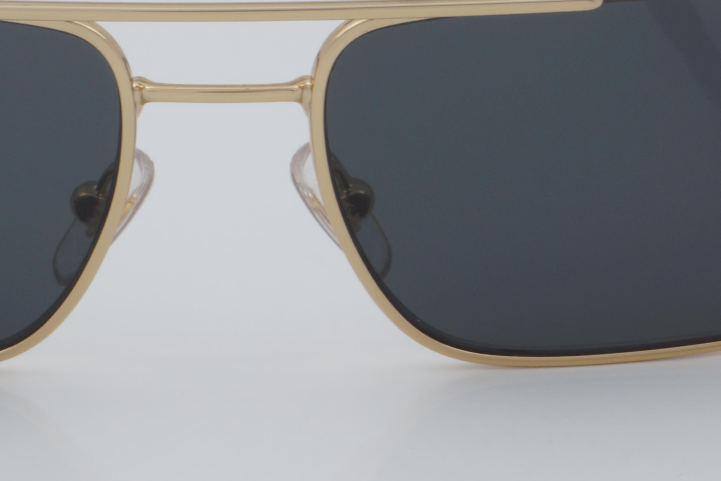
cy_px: 124
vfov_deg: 7.1
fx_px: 3868
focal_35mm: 193
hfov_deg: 10.6
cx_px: 235
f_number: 32
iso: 100
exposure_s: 1/4
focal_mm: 55
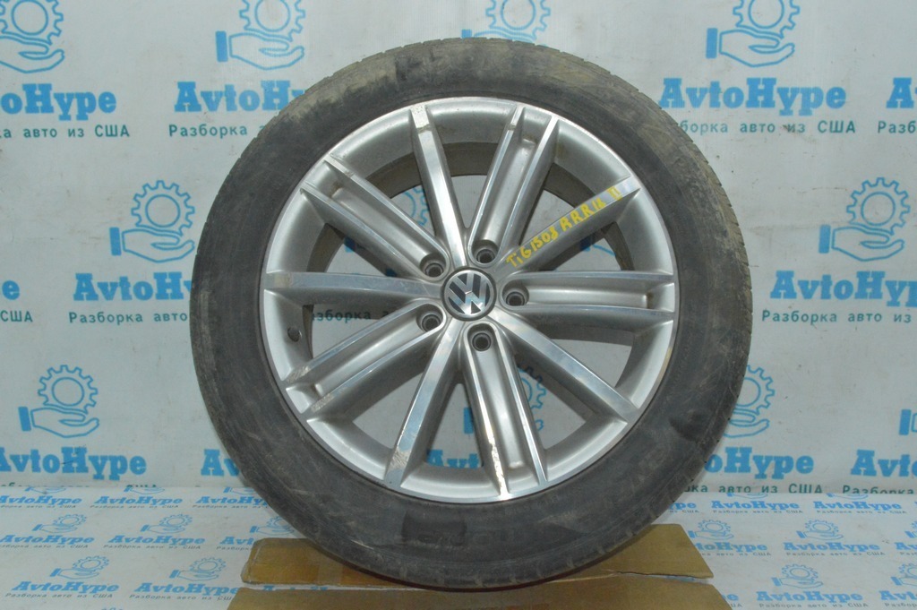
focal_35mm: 38
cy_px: 305
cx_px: 458
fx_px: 954
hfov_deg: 51.3
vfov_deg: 35.4
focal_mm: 25
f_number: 25
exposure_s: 1/50
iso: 5600
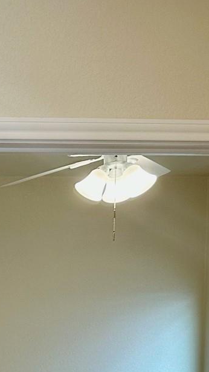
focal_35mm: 87
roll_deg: -0.3
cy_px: 442
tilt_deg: -3.8
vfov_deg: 22.6
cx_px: -299
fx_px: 857
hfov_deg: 11.4
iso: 100
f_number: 1.78
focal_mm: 6.86
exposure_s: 1/120
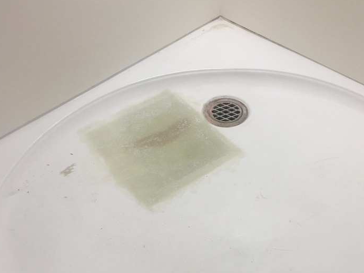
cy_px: 165
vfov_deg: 33.5
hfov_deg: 43.7
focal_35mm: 43
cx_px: 213
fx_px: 452
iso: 25
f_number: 2.2
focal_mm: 4.15
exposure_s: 1/50
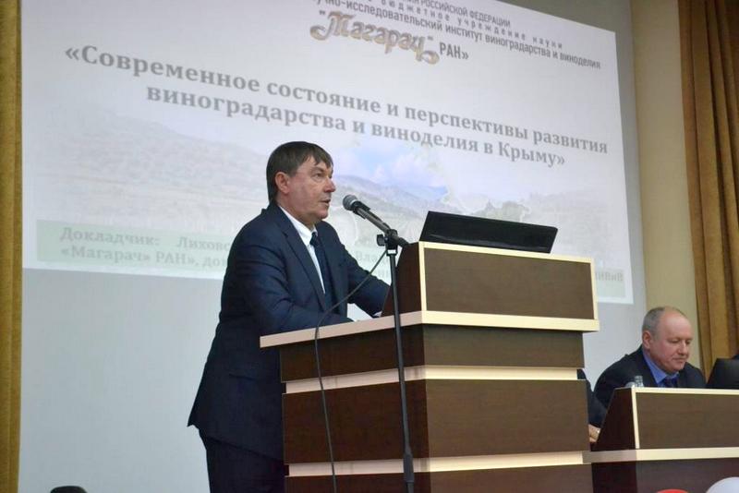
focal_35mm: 66
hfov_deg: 30.5
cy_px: 246
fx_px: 1355
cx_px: 370
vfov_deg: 20.6
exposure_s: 1/125
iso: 3200
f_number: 5.3
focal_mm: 44
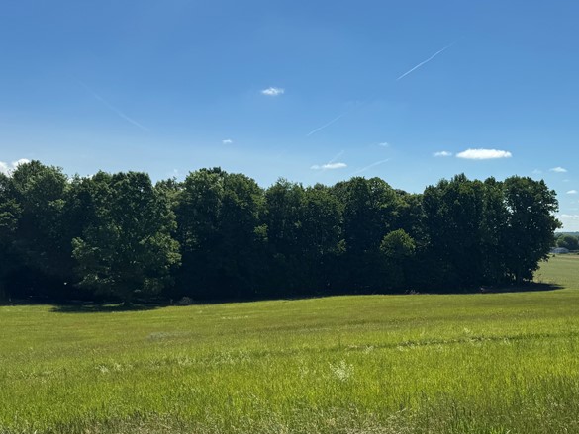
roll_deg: -0.2
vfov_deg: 34.3
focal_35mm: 42
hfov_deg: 44.2
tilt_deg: -3.4
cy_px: 253
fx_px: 703
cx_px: 380
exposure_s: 1/7937
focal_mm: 6.76
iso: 80
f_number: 1.78
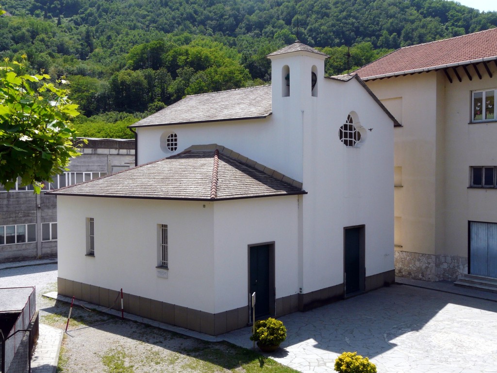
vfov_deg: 35.1
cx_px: 248
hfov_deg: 45.8
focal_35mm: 41
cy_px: 186
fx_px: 589
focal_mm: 6.7
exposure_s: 1/400
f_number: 5.6
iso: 100
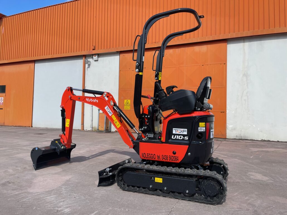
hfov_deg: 67.3
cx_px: 144
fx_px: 216
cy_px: 108
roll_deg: -0.6
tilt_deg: +3.0
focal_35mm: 26
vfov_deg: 53.1
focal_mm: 4.2
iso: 32
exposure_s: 1/3401
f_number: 1.6
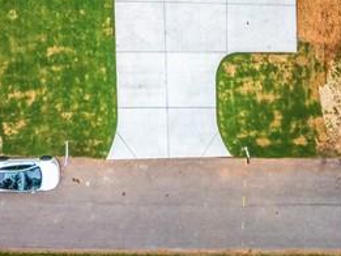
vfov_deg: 13.6
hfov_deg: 20.8
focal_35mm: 94
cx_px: 116
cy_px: -242
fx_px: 926
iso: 100
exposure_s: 1/200
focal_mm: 8.67
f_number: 1.8
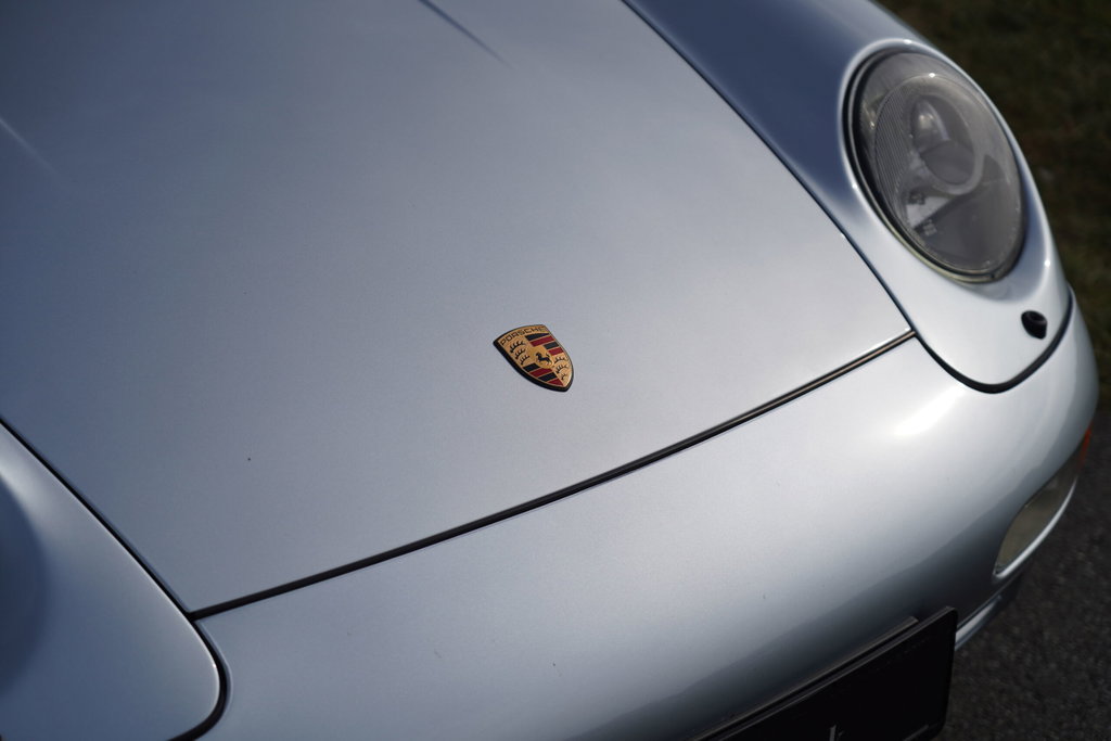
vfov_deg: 18.4
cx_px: 556
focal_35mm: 74
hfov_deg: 27.3
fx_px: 2284
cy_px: 370
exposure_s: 1/2000
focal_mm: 74
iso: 100
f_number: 4
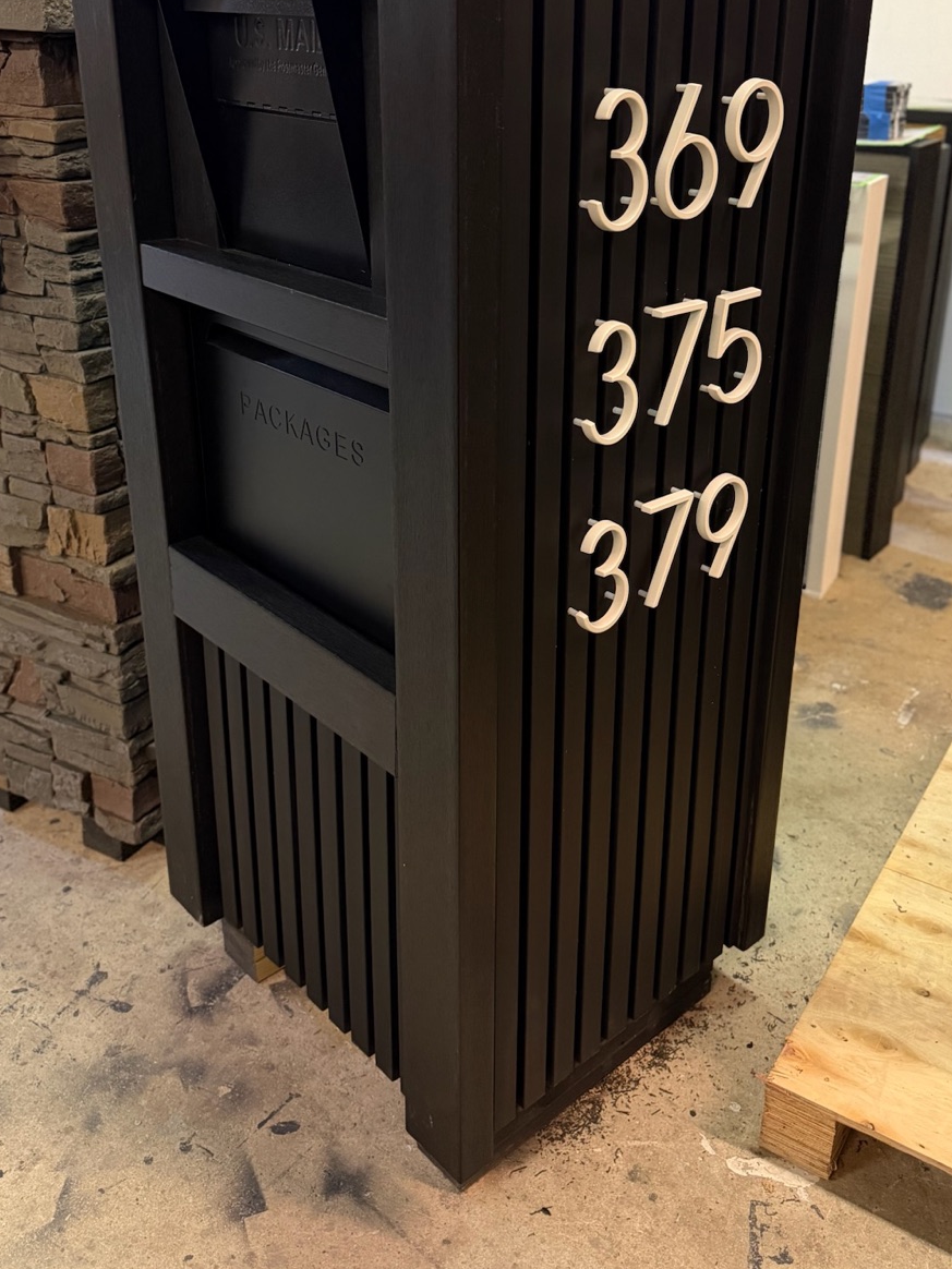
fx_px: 1210
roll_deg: -0.4
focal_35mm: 33
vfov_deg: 54.7
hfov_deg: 42.9
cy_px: 468
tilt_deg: -21.7
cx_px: 497
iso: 500
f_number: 1.78
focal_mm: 6.76
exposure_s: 1/60
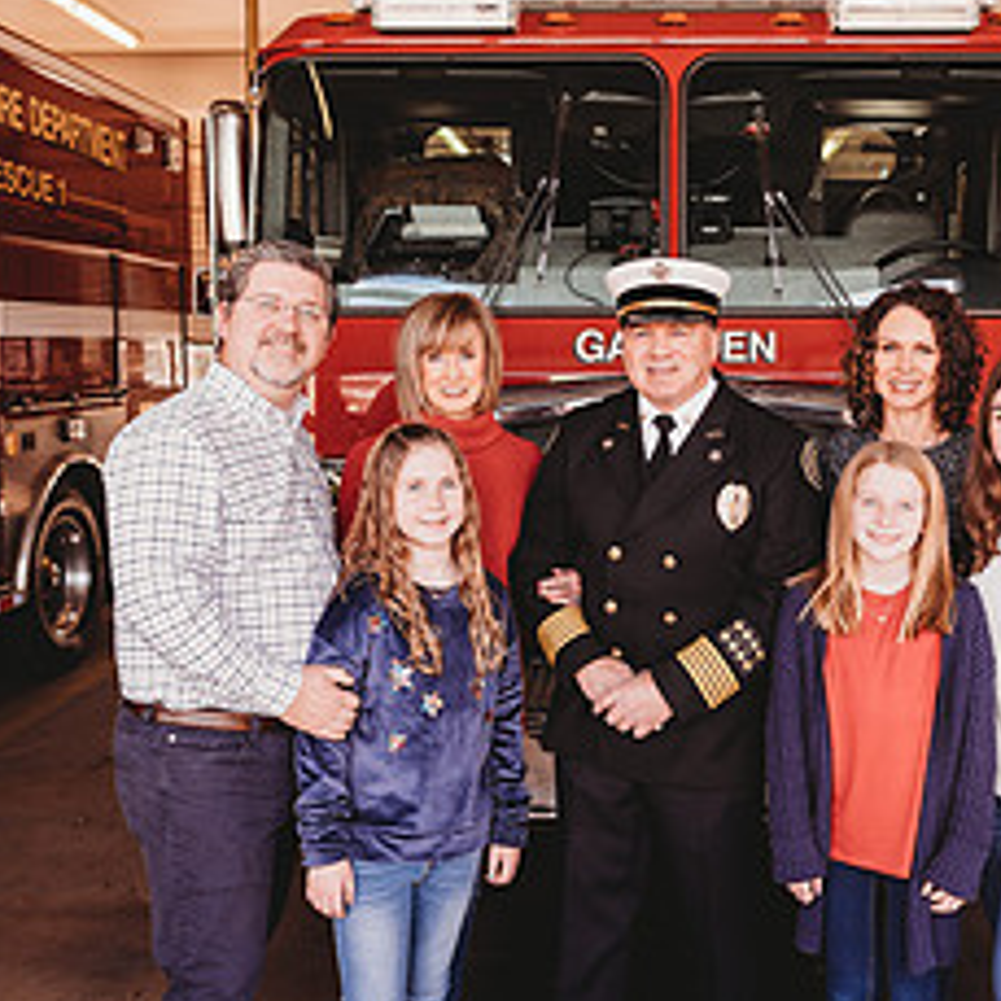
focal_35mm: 40
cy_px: 507
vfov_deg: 41.9
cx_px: 608
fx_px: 1309
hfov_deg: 41.6
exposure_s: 1/250
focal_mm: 24
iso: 250
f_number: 3.2
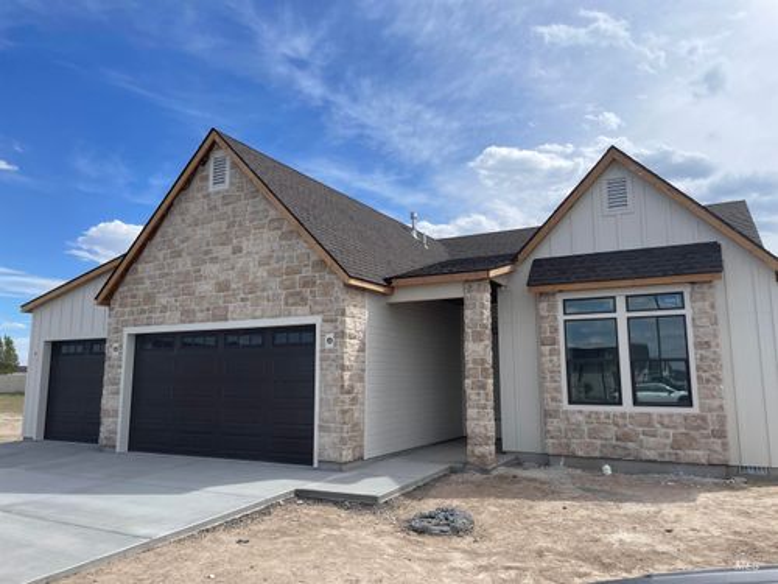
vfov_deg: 53.1
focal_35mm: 26
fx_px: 584
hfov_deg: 67.3
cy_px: 292
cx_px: 389
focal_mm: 4.2
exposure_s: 1/4464
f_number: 1.6
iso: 32
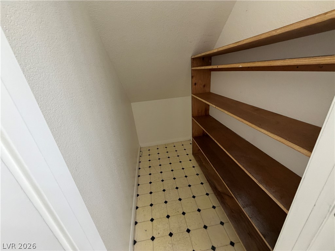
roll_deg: +5.1
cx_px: 168
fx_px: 135
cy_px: 126
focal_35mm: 14
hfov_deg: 102.1
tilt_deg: -23.6
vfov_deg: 85.7
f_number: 2.2
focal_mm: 2.22
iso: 320
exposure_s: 1/120
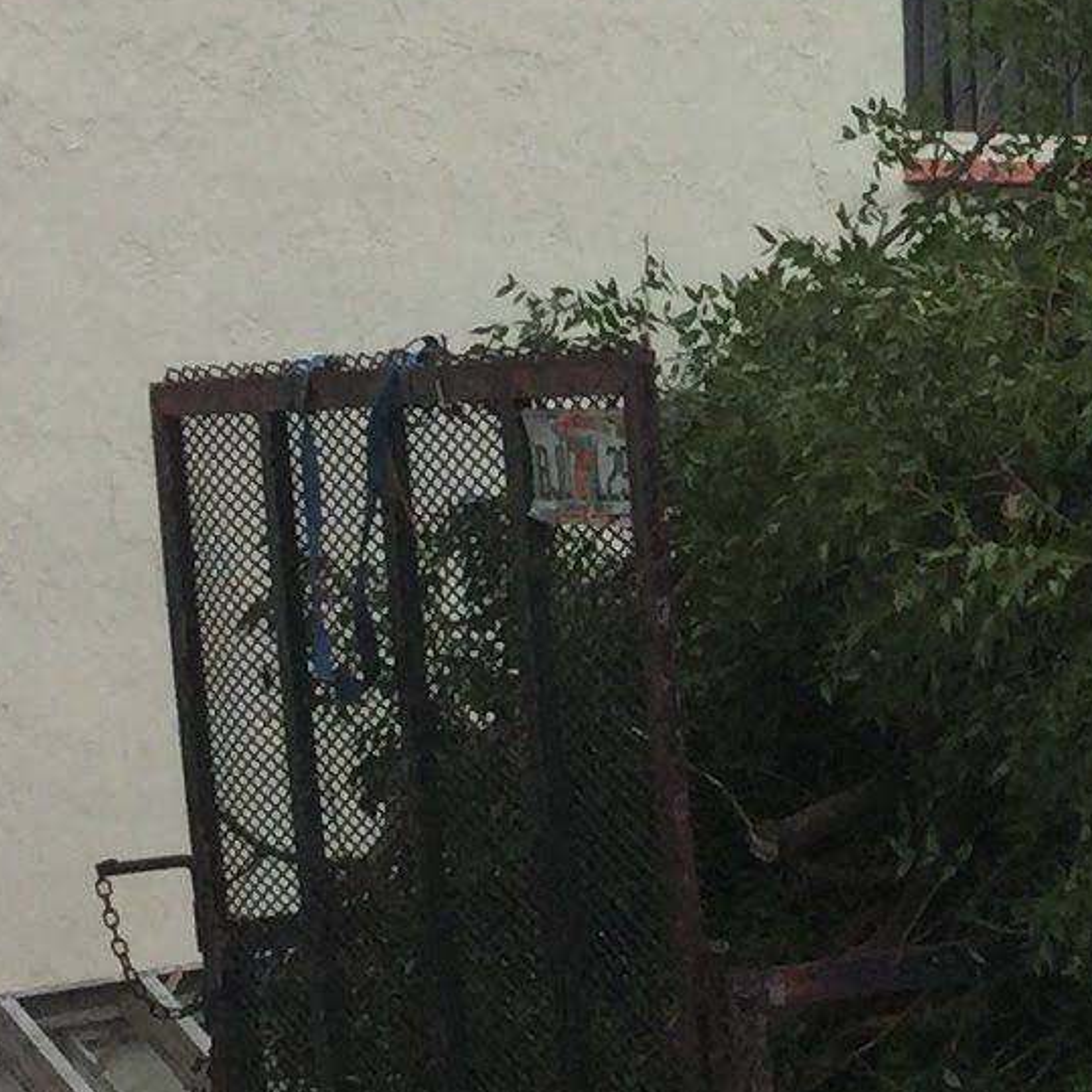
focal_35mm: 166
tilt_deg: -6.7
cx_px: 1931
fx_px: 5925
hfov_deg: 10.0
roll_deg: -0.3
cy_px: 798
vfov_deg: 10.5
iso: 25
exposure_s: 1/673
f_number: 2.4
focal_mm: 3.3
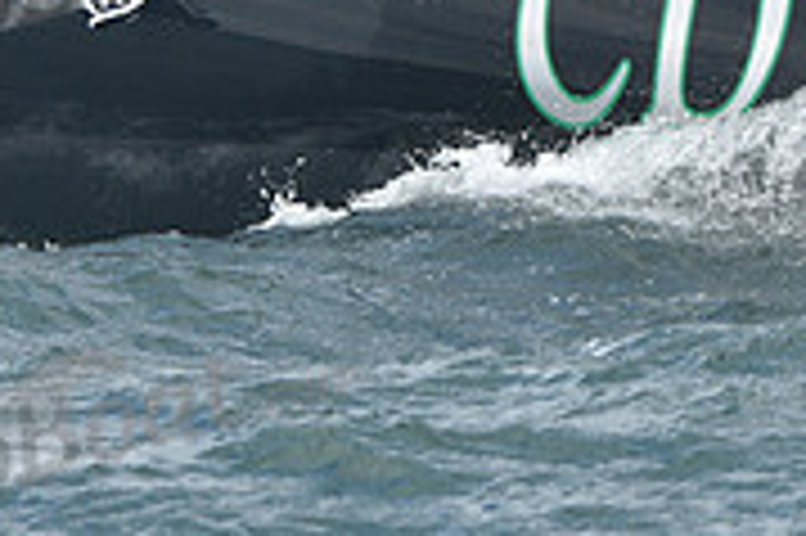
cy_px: -313
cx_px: 599
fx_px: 11631
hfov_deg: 4.0
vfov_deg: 2.6
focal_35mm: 520
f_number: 7.1
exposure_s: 1/1000
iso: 250
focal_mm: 160
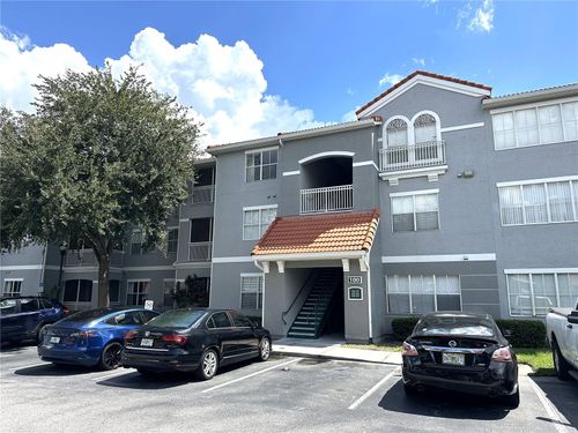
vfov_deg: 56.8
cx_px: 289
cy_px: 216
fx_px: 401
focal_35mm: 24
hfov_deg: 71.6
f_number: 1.78
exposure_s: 1/3597
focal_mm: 6.86
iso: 80
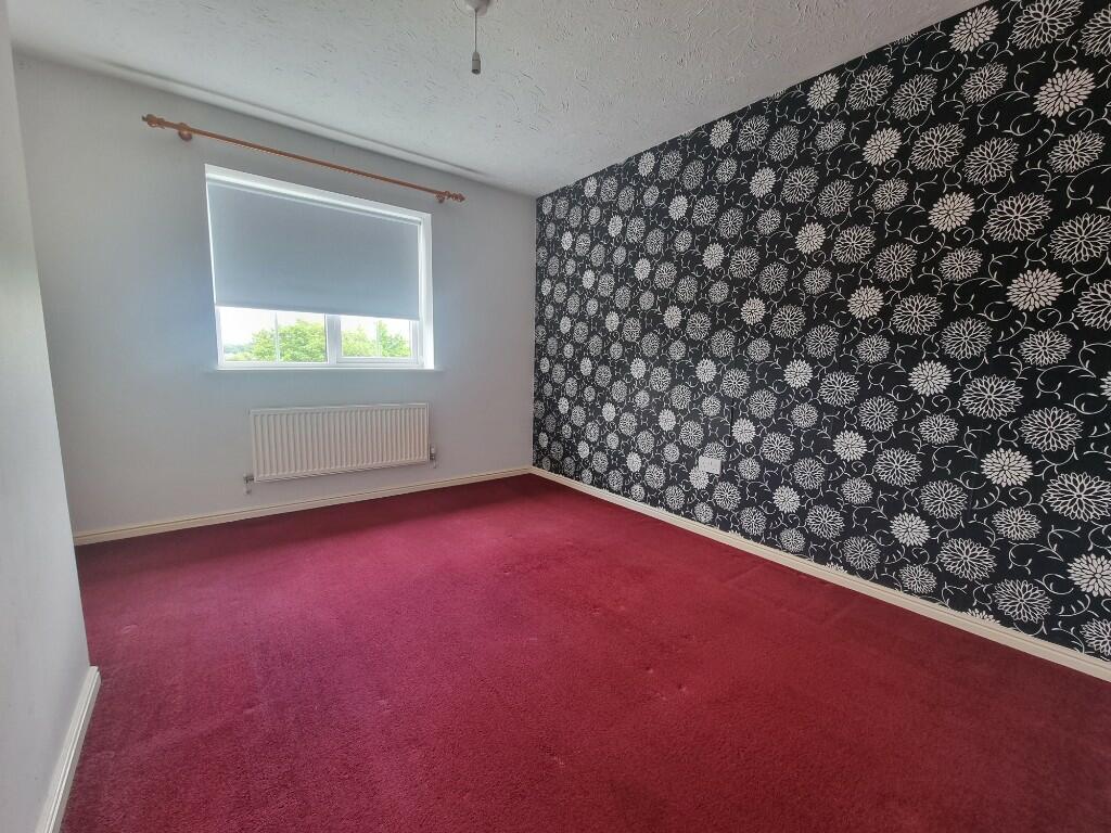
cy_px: 416
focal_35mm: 13
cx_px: 556
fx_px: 417
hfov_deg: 106.2
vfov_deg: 89.9
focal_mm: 2.2
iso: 200
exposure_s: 1/50
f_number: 2.2
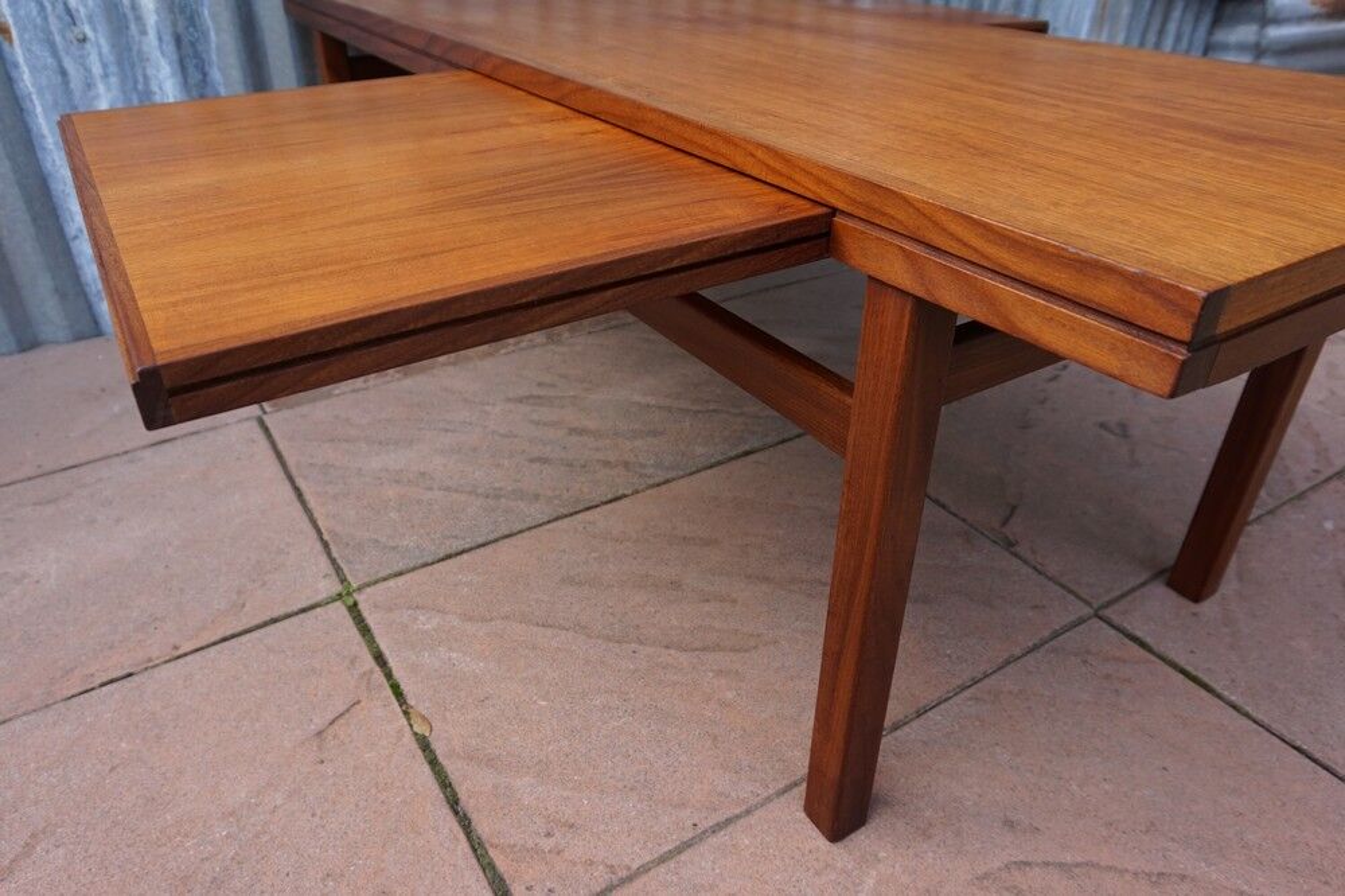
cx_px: 672
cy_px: 448
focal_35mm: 24
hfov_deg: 73.8
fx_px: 896
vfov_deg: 53.1
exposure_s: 1/160
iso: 160
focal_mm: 16
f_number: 4.5
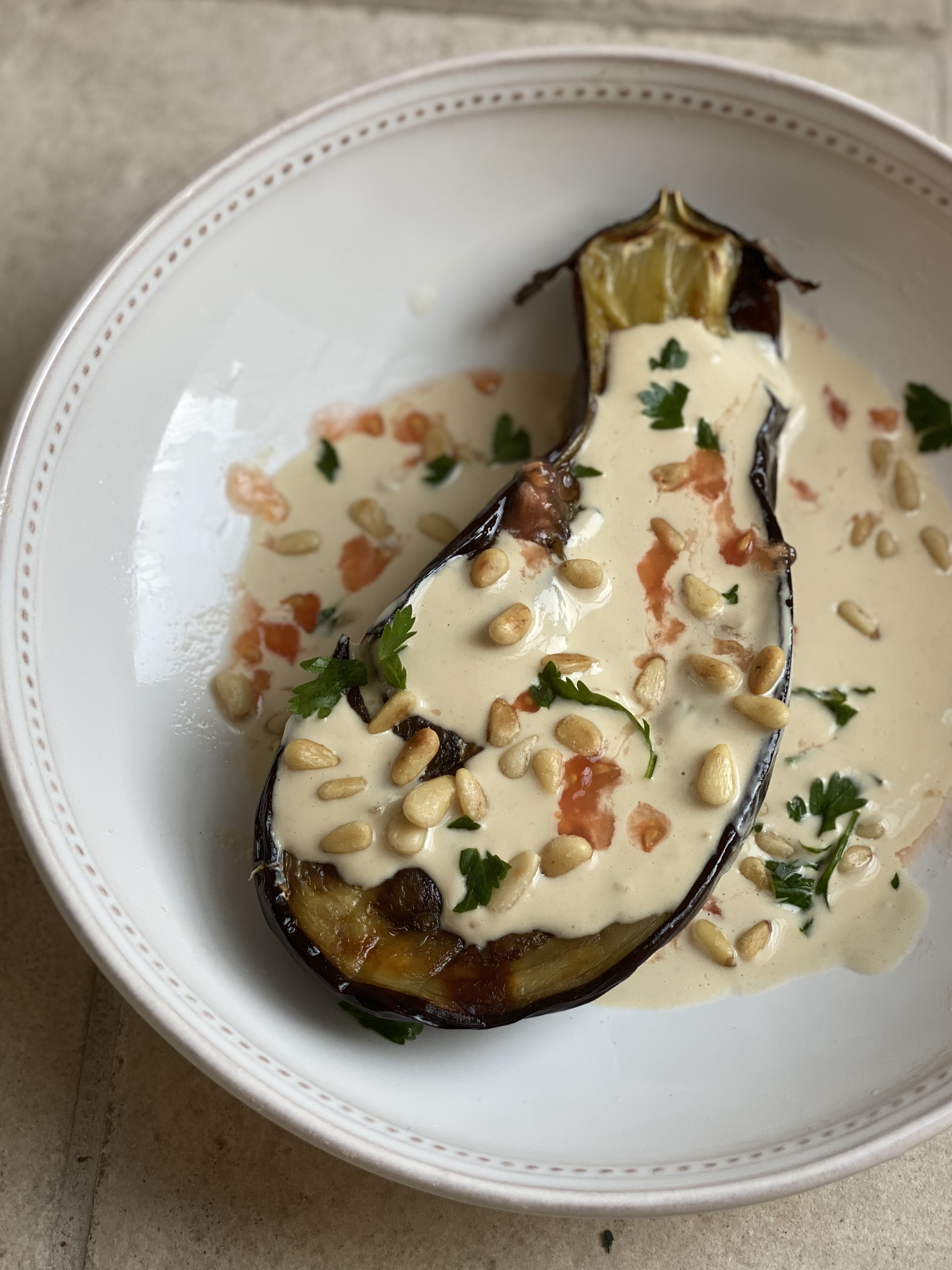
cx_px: 491
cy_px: 660
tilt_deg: -69.0
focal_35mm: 56
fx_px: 2053
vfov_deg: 34.3
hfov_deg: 26.1
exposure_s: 1/120
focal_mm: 6
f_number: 2
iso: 64
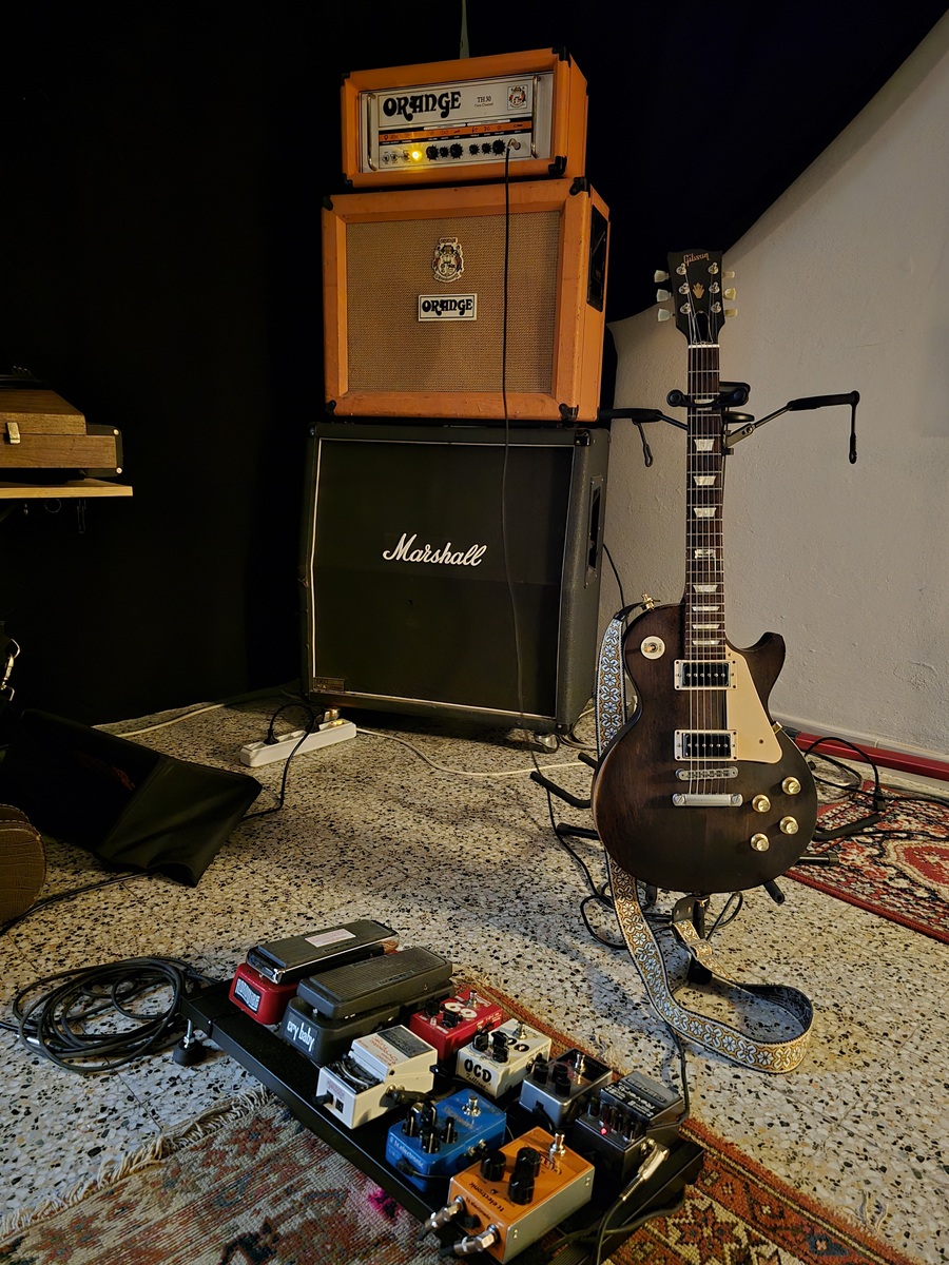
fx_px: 841
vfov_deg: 73.9
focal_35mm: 23
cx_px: 474
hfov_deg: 58.9
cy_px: 632
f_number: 1.7
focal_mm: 6.3
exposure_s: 1/12.5
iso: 3200
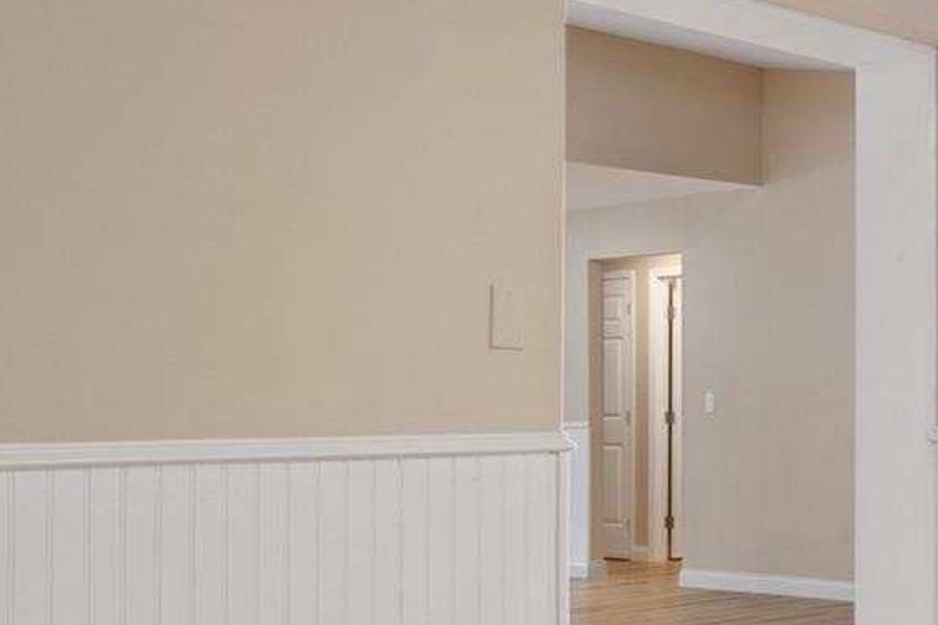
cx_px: 982
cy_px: 471
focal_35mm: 60
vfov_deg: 22.4
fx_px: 1563
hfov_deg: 30.5
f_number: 8
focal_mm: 14
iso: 320
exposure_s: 1.3
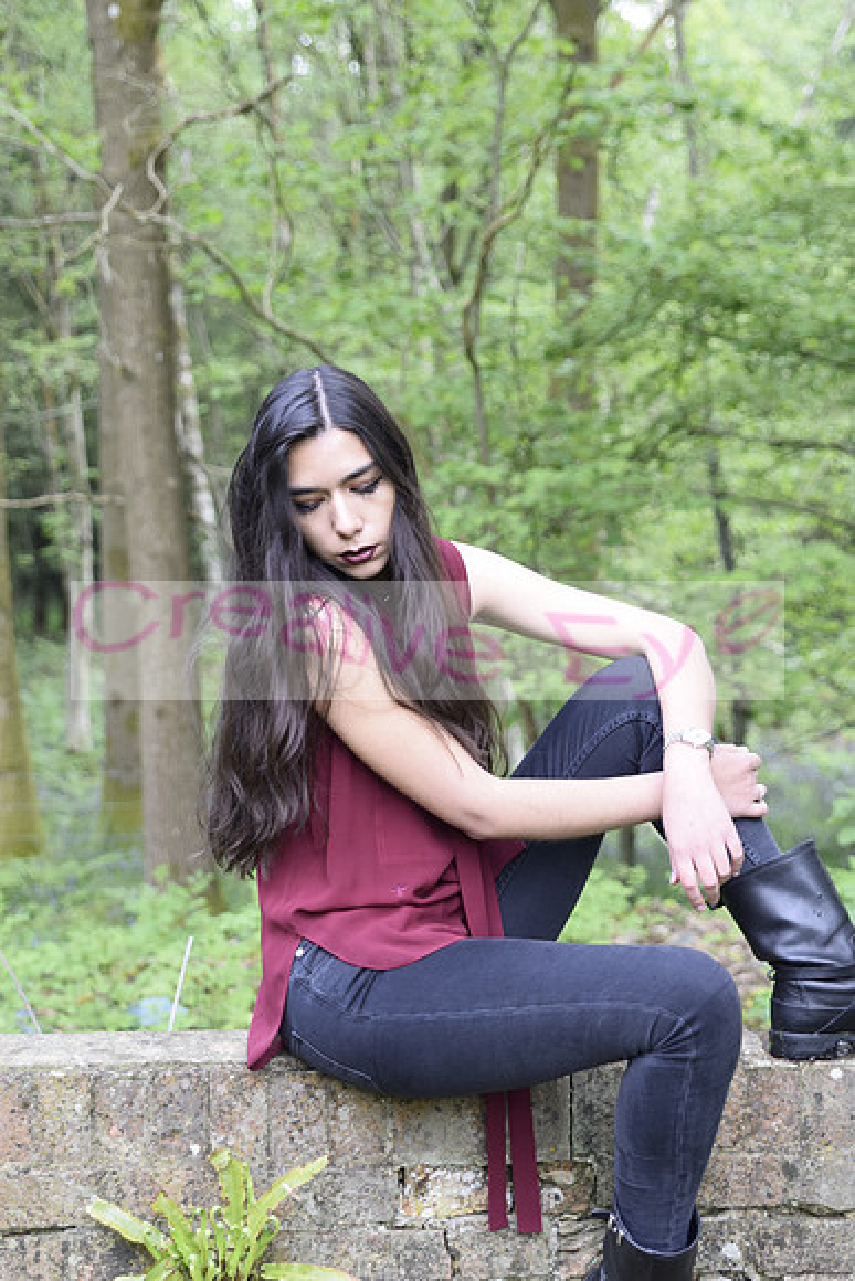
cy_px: 640
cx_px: 428
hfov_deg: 16.3
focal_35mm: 84
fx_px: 2990
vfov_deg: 24.2
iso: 800
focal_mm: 56
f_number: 4
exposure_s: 1/250
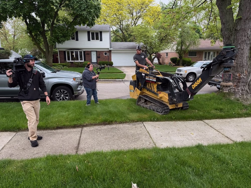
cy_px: 94
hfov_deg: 71.6
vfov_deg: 56.8
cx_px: 126
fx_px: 174
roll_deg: +3.4
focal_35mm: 24
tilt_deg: -12.8
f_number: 1.78
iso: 64
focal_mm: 6.76
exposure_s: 1/163
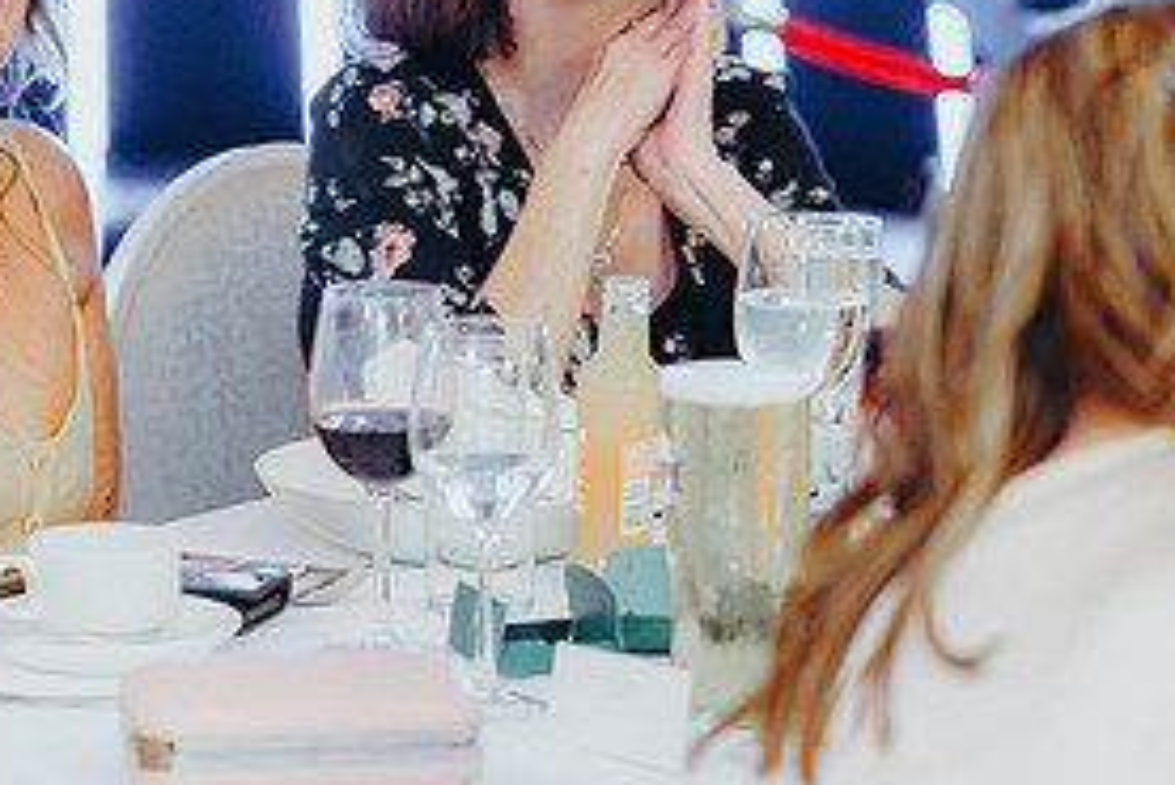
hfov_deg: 11.5
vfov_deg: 7.7
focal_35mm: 178
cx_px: 89
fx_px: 5812
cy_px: 350
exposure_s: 1/125
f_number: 2.8
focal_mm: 85
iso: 2000
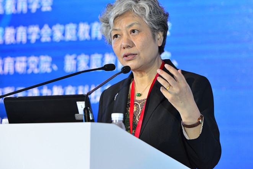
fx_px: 1405
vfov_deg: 6.9
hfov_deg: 10.3
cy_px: 67
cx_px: 128
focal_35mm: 200
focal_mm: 165
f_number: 5.6
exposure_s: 1/125
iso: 1000
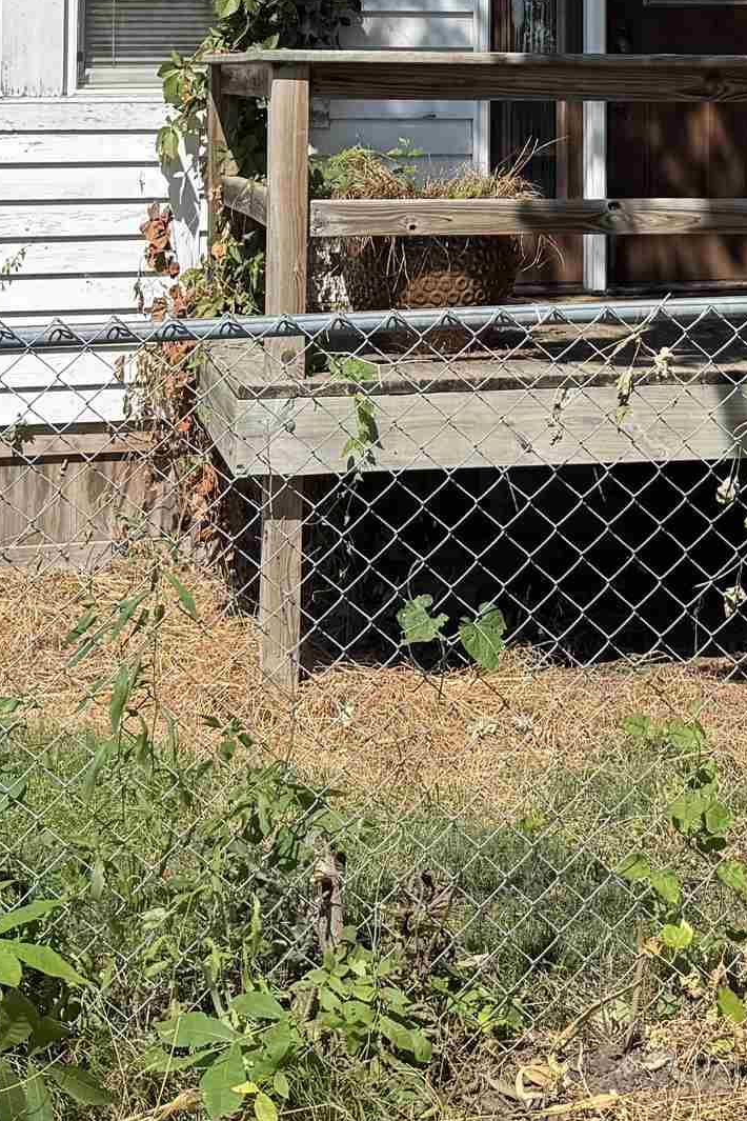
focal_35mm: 72
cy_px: -40
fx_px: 2241
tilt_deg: +2.5
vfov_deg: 26.4
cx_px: 549
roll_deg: -0.9
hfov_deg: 18.8
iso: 80
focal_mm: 6.76
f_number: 1.78
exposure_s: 1/3802
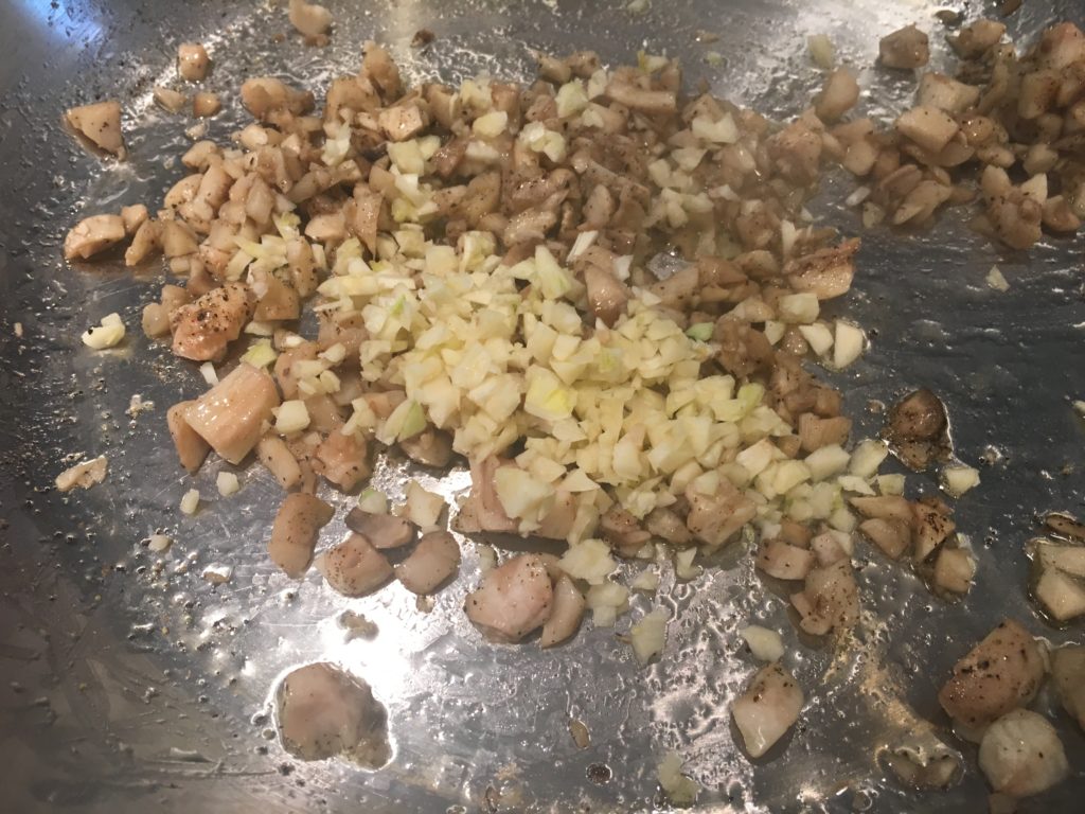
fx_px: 909
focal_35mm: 29
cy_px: 407
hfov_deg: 61.7
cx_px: 542
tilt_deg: -57.4
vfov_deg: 48.2
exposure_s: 1/30
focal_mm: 4.15
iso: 32
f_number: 2.2
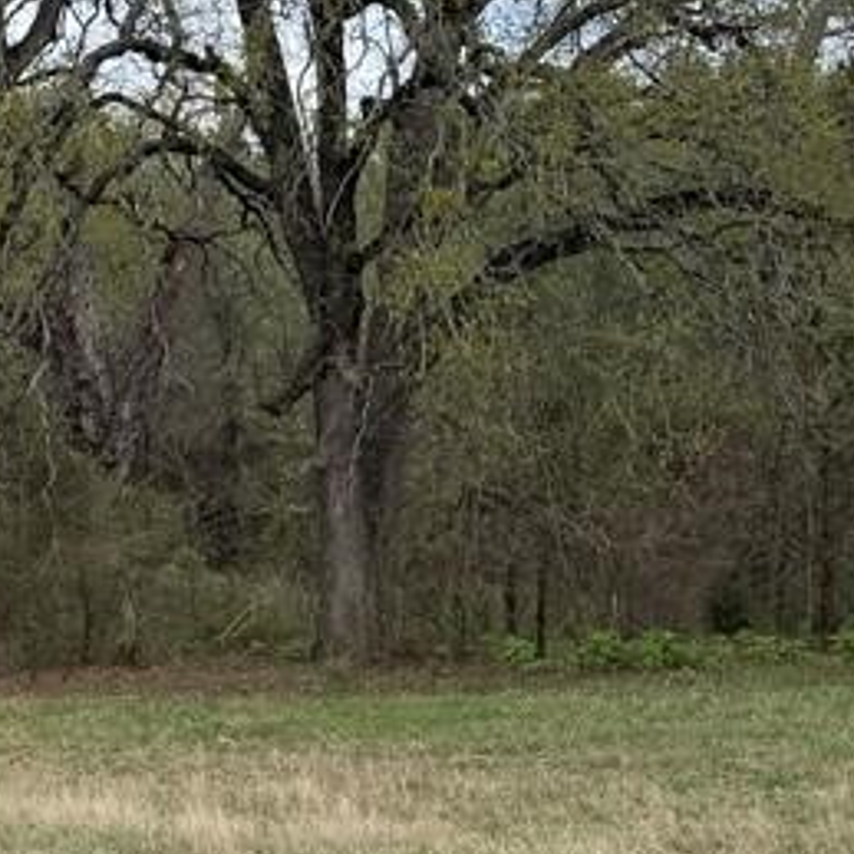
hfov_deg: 20.2
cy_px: 561
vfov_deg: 20.6
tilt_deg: -2.3
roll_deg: +2.3
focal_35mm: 84
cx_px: 63
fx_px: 2345
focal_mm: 6.76
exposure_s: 1/2110
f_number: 1.78
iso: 100
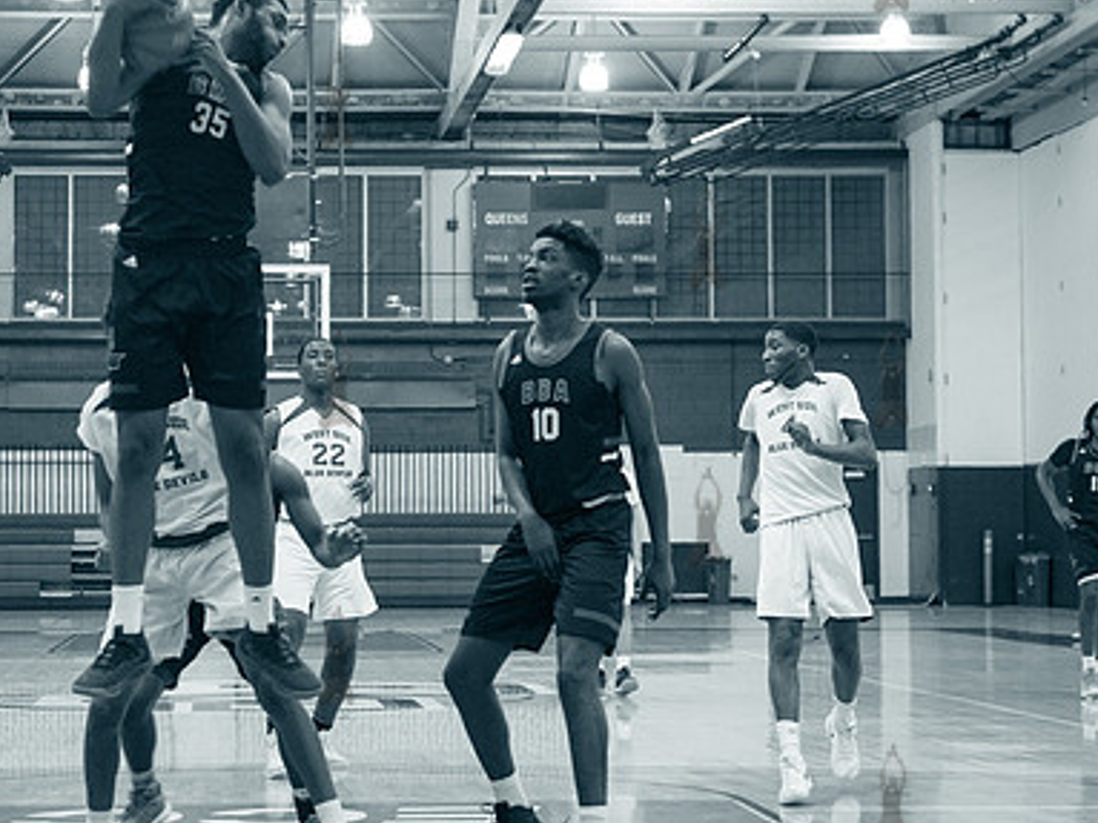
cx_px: 335
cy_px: 377
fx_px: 3108
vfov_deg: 15.1
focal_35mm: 98
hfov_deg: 19.9
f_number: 5
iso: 4000
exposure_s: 1/250
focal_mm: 66
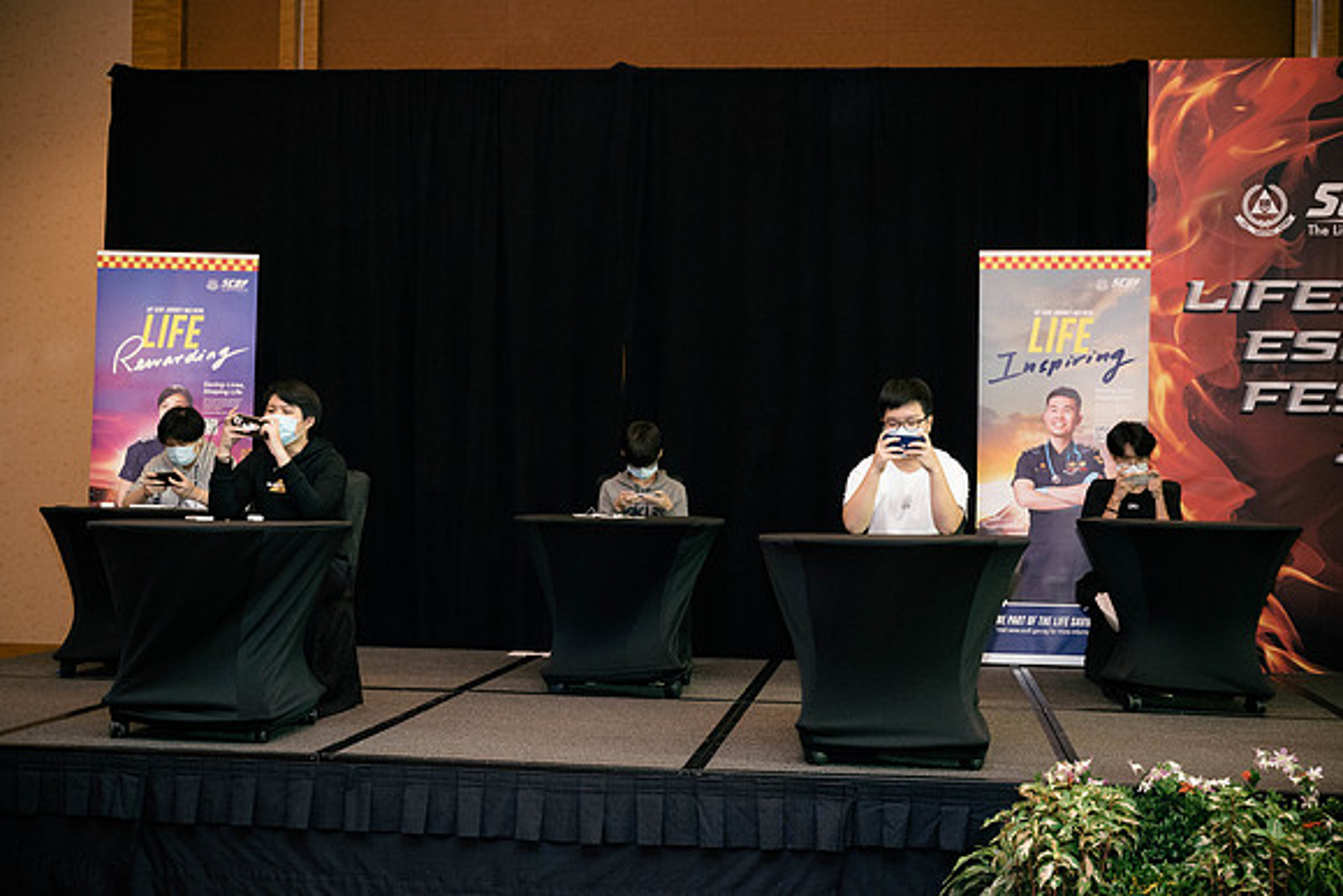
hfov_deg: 42.7
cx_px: 672
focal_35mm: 46
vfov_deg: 29.3
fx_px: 1716
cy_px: 448
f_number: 6.3
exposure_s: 1/125
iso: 4000
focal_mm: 46
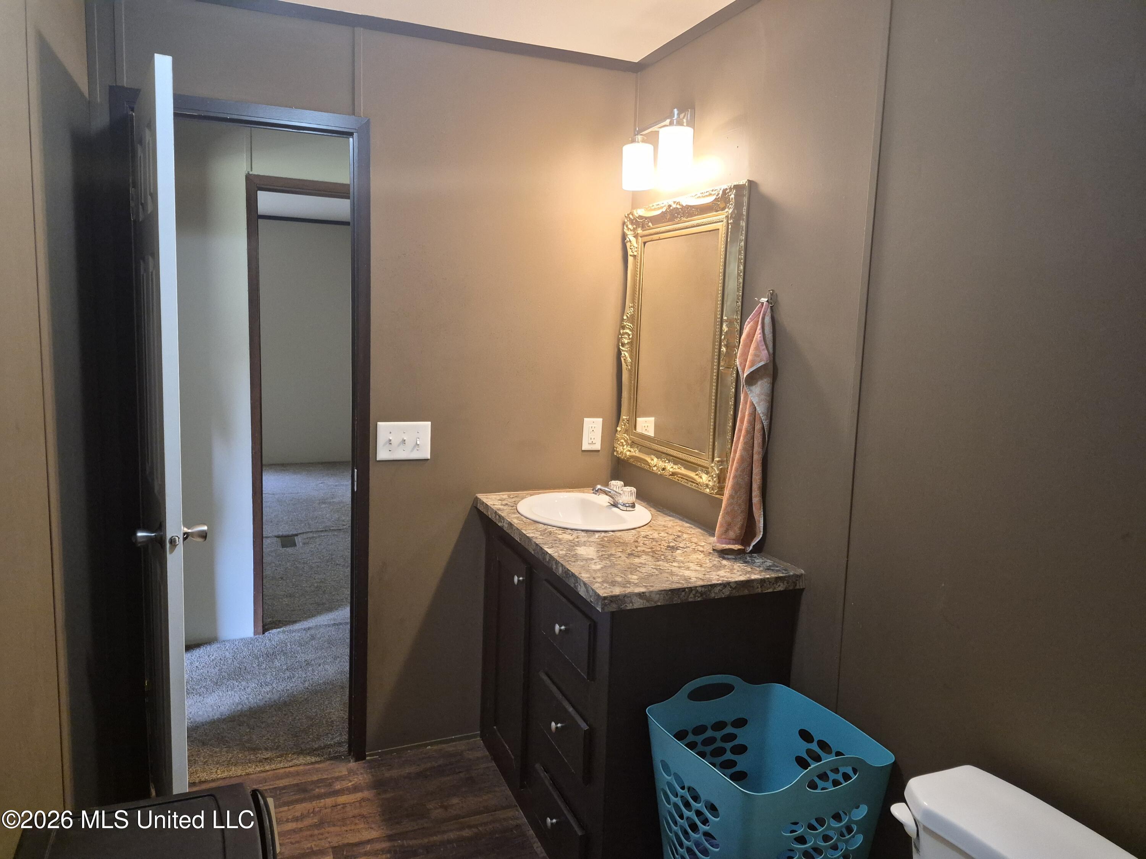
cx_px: 573
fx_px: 761
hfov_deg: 73.9
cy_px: 430
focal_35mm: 23
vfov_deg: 58.9
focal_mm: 5.4
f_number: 1.8
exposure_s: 1/120
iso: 800
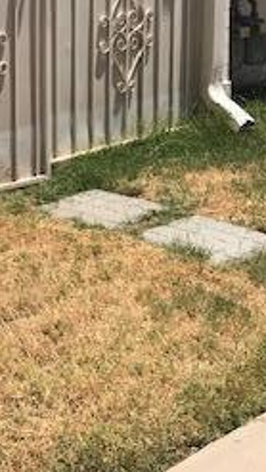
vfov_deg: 26.1
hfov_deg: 14.6
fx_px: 990
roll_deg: +1.3
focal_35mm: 79
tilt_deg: -8.1
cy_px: 57
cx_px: -94
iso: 20
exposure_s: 1/3831
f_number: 1.8
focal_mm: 3.99
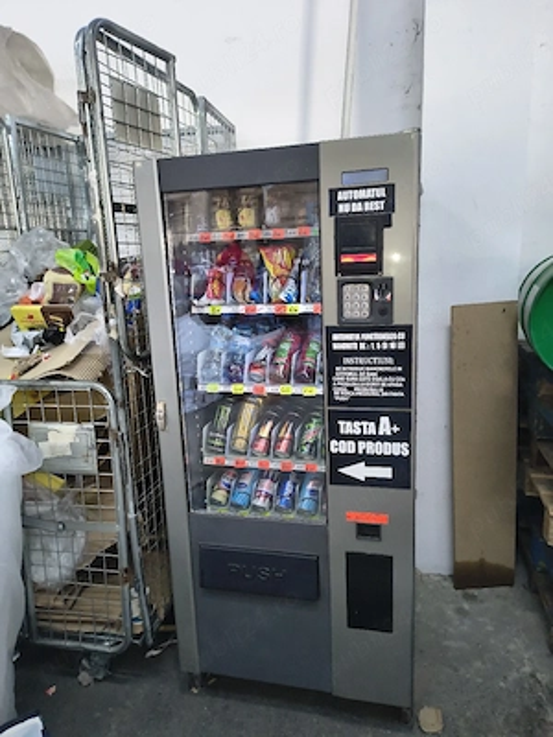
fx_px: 511
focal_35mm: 24
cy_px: 368
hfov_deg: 56.8
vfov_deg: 71.6
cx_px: 276
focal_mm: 5.56
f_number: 1.8
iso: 1433
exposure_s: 1/100
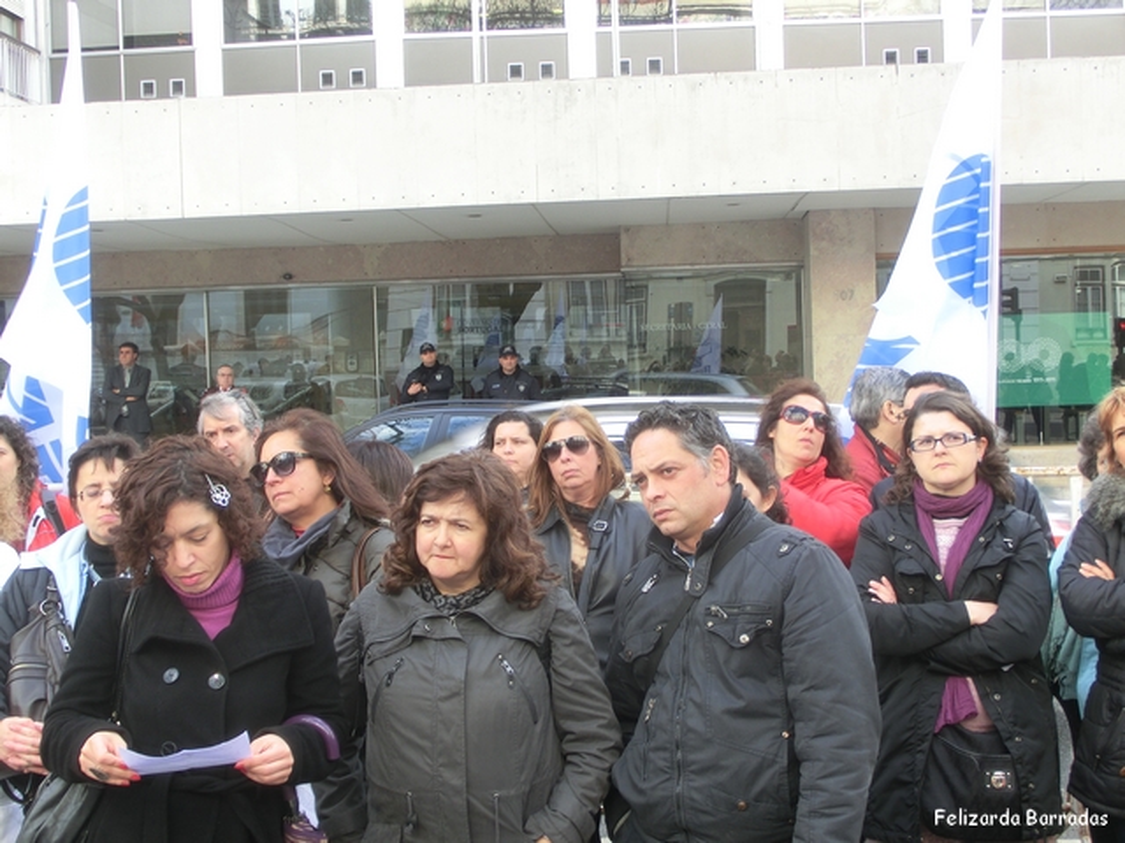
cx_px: 562
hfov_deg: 33.8
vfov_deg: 25.7
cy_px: 422
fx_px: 1852
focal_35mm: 57
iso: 125
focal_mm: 10.04
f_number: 4.5
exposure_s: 1/60
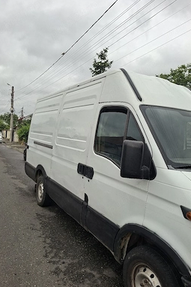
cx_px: 89
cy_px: 145
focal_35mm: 25
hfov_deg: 51.2
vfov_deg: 71.5
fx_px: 199
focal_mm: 5.54
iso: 50
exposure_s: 1/526
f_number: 1.8
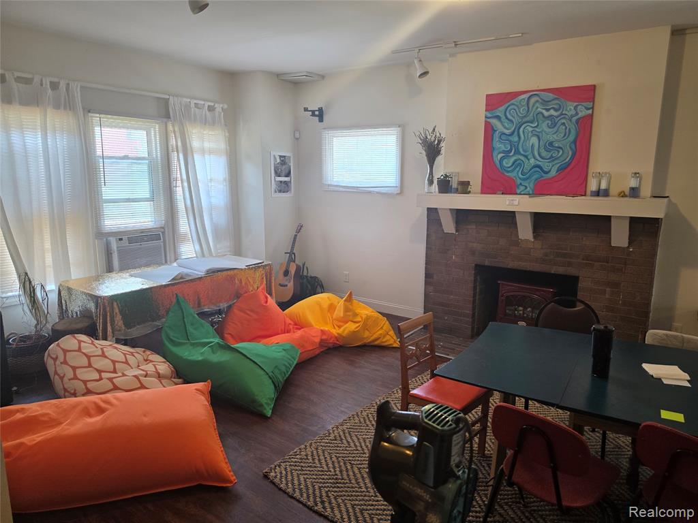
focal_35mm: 23
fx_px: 464
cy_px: 262
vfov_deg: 58.9
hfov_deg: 73.9
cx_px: 349
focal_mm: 6.5
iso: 100
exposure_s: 1/180
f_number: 1.4
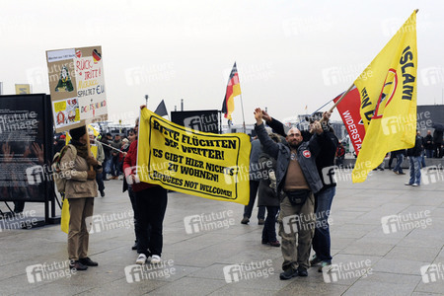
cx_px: 222
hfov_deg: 44.5
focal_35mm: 44
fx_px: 543
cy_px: 148
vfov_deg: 30.5
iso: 2000
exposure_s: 1/320
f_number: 5.6
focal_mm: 44
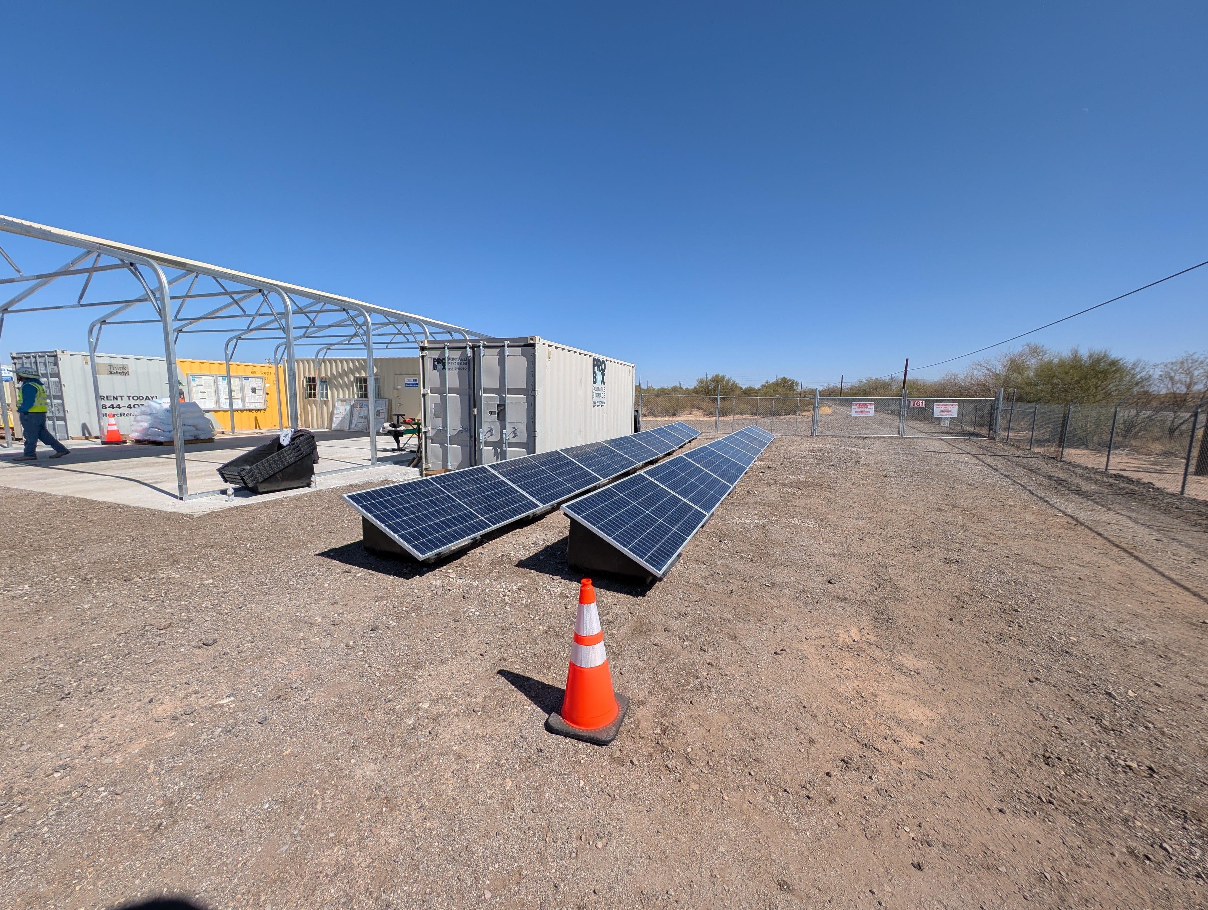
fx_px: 419
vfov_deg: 94.6
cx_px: 604
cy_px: 455
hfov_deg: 110.5
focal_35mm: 12
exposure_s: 1/3049
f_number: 1.95
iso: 37
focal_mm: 2.23
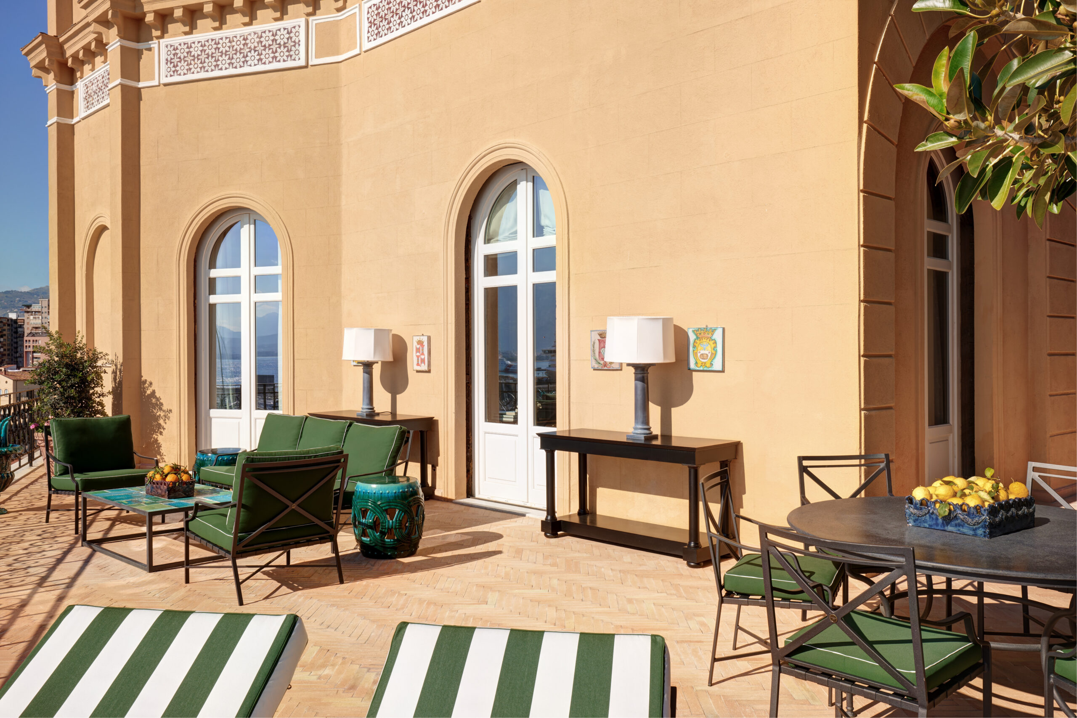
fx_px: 897
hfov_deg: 61.9
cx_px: 538
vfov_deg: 43.6
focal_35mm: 30
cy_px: 359
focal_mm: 30
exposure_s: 1/125
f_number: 14
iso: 200
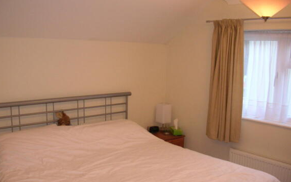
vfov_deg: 33.5
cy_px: 107
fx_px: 301
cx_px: 142
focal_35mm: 38
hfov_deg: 51.5
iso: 200
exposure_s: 1/14.7
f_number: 2.8
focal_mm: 5.8
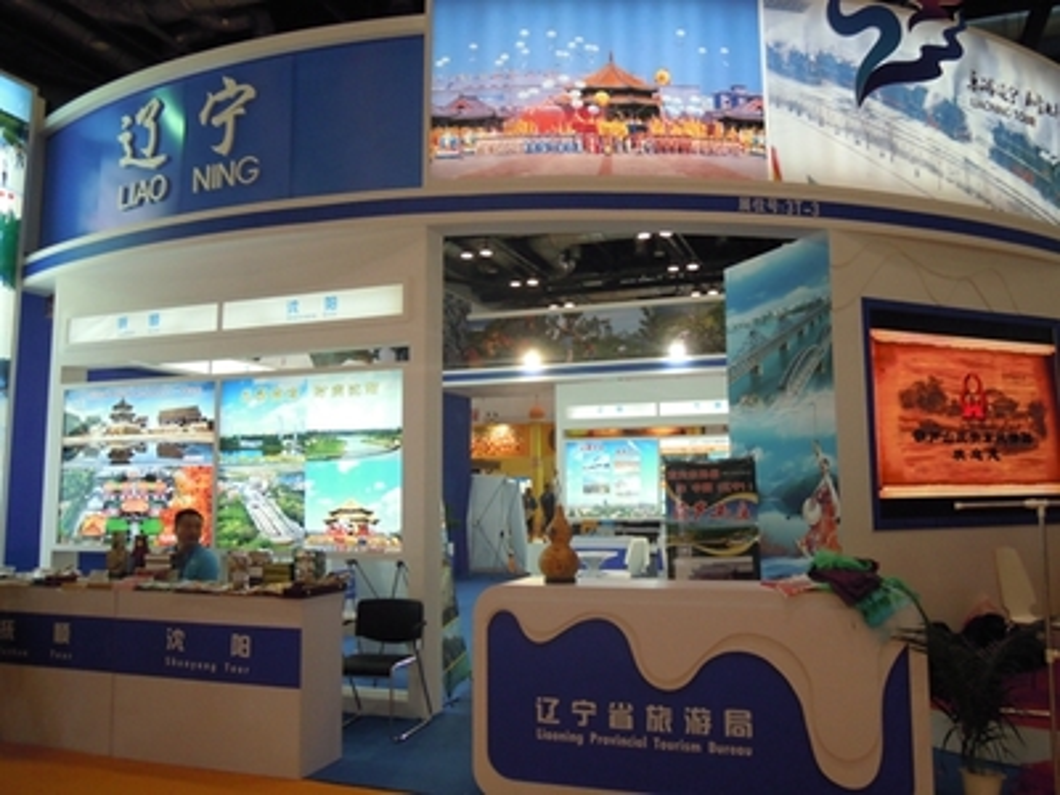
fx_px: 857
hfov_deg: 63.4
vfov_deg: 49.7
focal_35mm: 28
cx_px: 530
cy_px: 398
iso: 320
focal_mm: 5
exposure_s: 1/125
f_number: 2.7
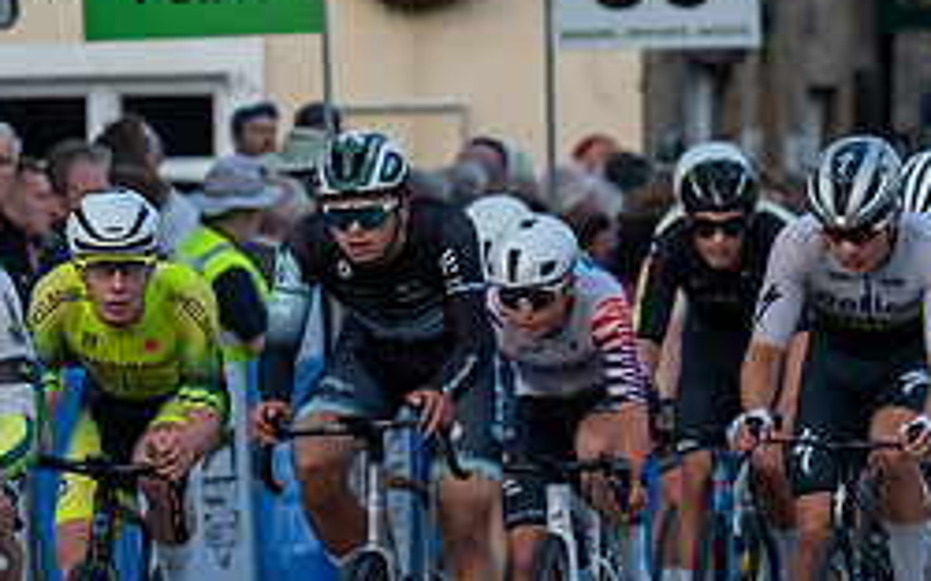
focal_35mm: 719
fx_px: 18235
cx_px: -274
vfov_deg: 1.8
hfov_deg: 2.9
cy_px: 451
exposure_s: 1/800
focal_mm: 144
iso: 1000
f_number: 3.5
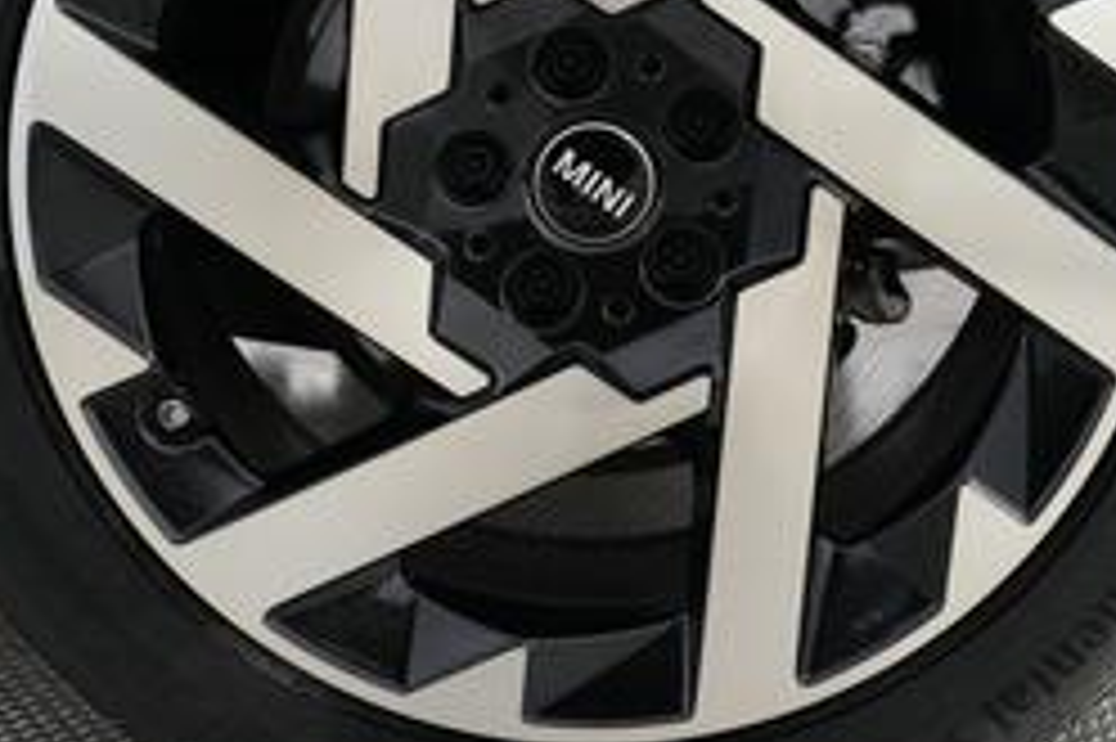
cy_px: 184
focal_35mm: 62
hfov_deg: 32.4
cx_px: 594
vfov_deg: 21.7
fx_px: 1921
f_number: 2.8
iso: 4000
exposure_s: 1/160
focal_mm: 24
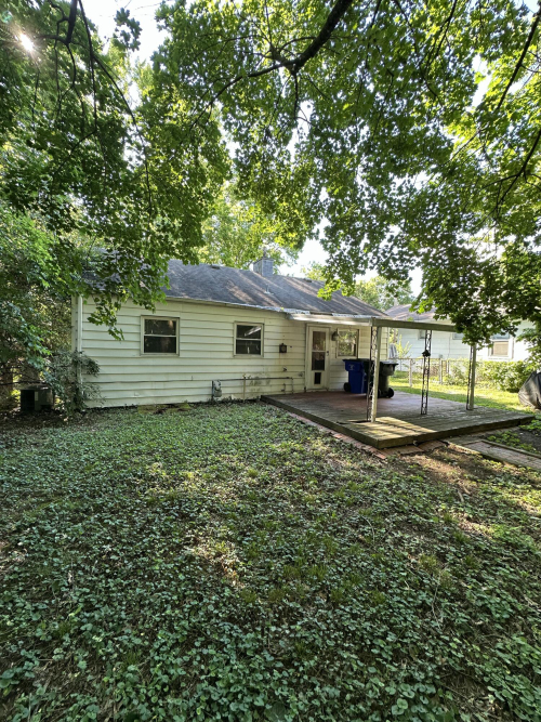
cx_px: 270
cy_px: 361
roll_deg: -1.7
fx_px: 292
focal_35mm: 14
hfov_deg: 85.7
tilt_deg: -3.3
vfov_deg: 102.1
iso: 80
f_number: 2.2
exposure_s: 1/99
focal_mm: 2.22
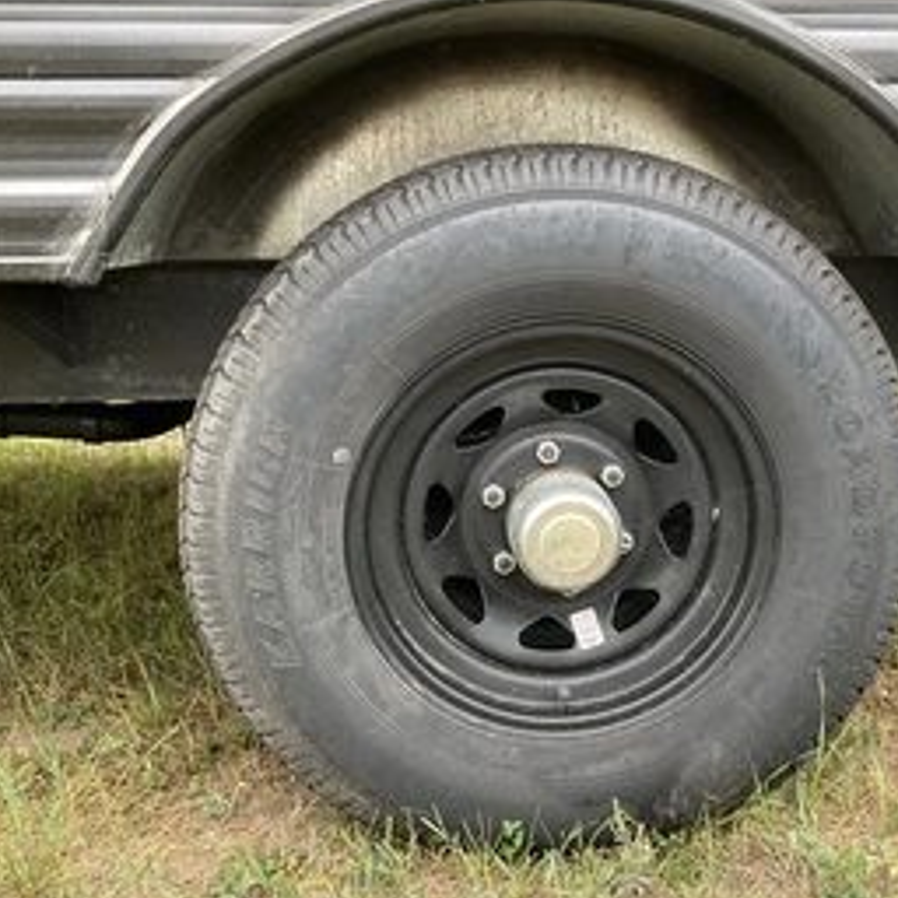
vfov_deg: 41.8
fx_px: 1174
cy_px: 474
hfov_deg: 41.5
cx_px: 568
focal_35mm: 40
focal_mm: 3
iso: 64
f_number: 1.8
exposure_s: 1/114
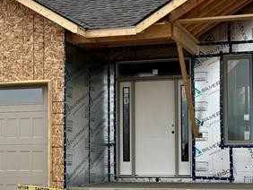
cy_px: 119
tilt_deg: +3.1
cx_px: 115
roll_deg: +0.8
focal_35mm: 87
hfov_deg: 22.5
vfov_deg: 17.0
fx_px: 636
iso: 80
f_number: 1.78
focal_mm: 6.76
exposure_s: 1/2041
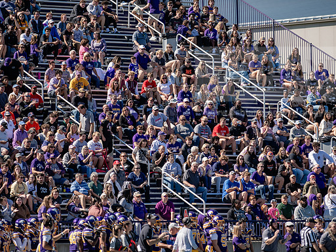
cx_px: 176
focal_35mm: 326
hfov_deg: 6.1
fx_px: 3165
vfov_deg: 4.6
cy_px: 126
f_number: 3.5
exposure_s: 1/1250
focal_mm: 300
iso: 160
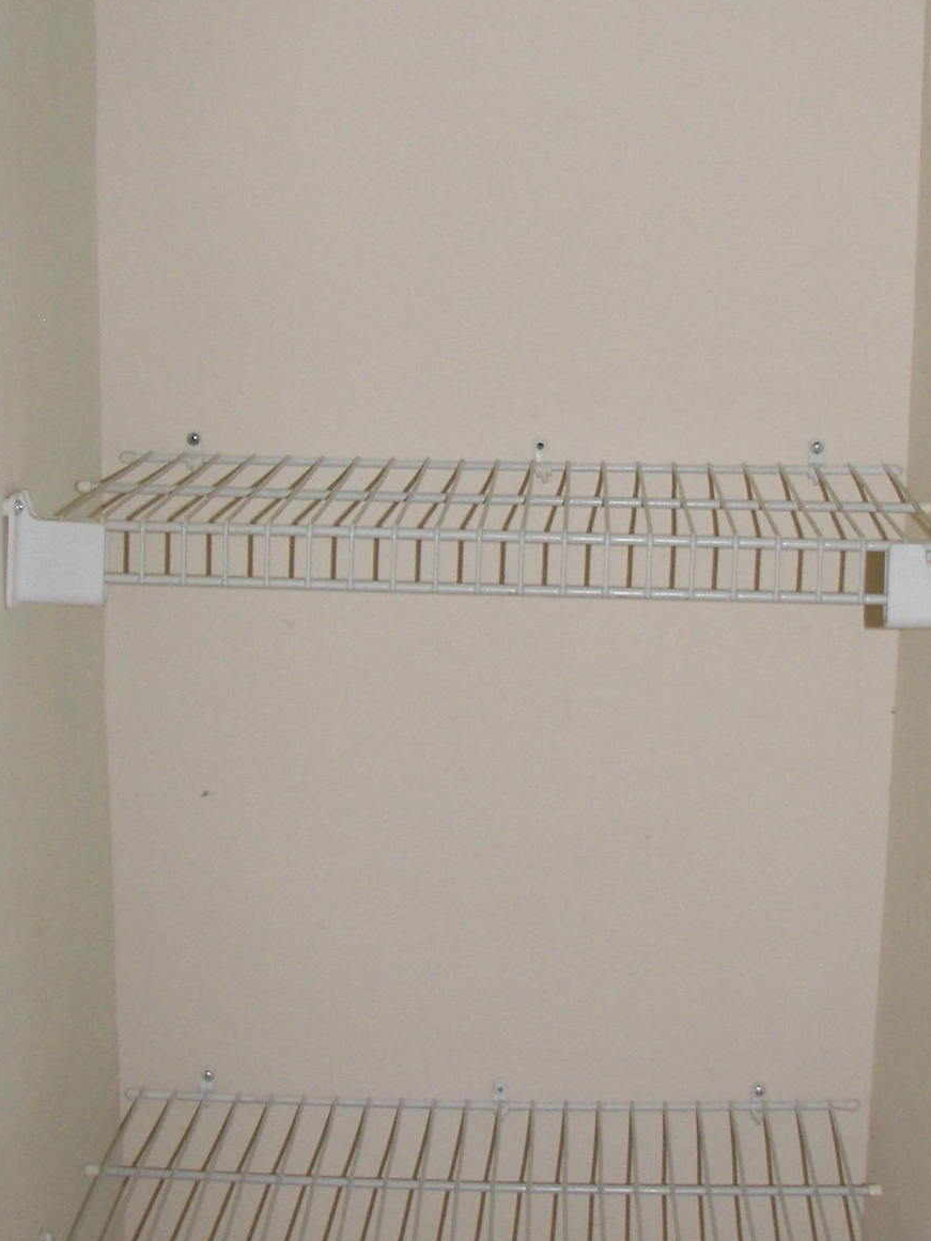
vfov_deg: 31.1
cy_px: 509
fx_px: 2223
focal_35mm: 62
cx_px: 524
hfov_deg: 23.6
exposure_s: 1/30
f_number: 2.8
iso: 100
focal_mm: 6
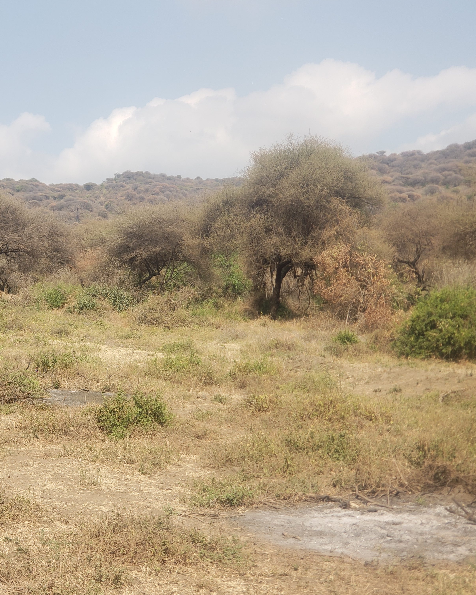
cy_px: 296
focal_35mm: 68
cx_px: 110
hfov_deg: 22.2
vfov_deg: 27.9
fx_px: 1197
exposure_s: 1/533
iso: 32
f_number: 2.4
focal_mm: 6
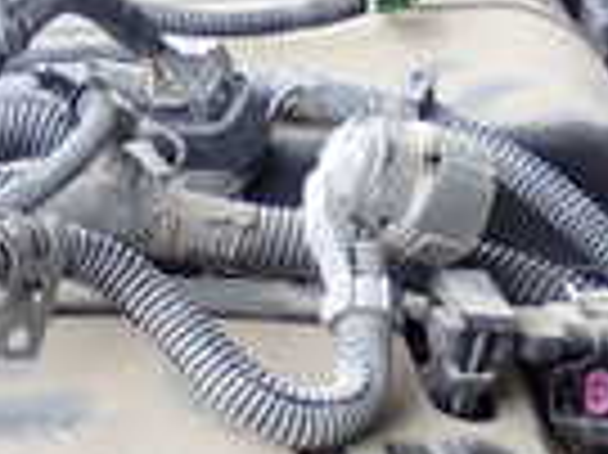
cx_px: -333
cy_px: 845
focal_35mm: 196
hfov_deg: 9.8
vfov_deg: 7.3
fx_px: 3440
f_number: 2.9
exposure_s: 1/80
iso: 100
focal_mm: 7.84
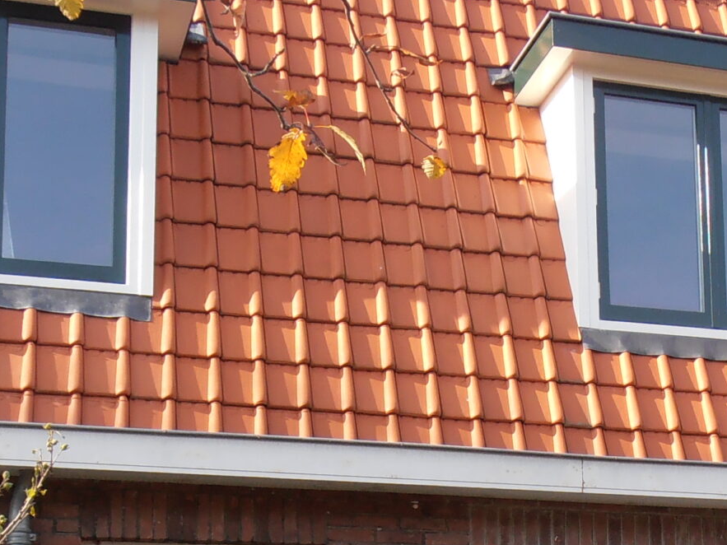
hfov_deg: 22.3
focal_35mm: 87
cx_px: 552
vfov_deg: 16.4
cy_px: 625
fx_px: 1827
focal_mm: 5.25
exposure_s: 1/250
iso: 80
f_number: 3.5
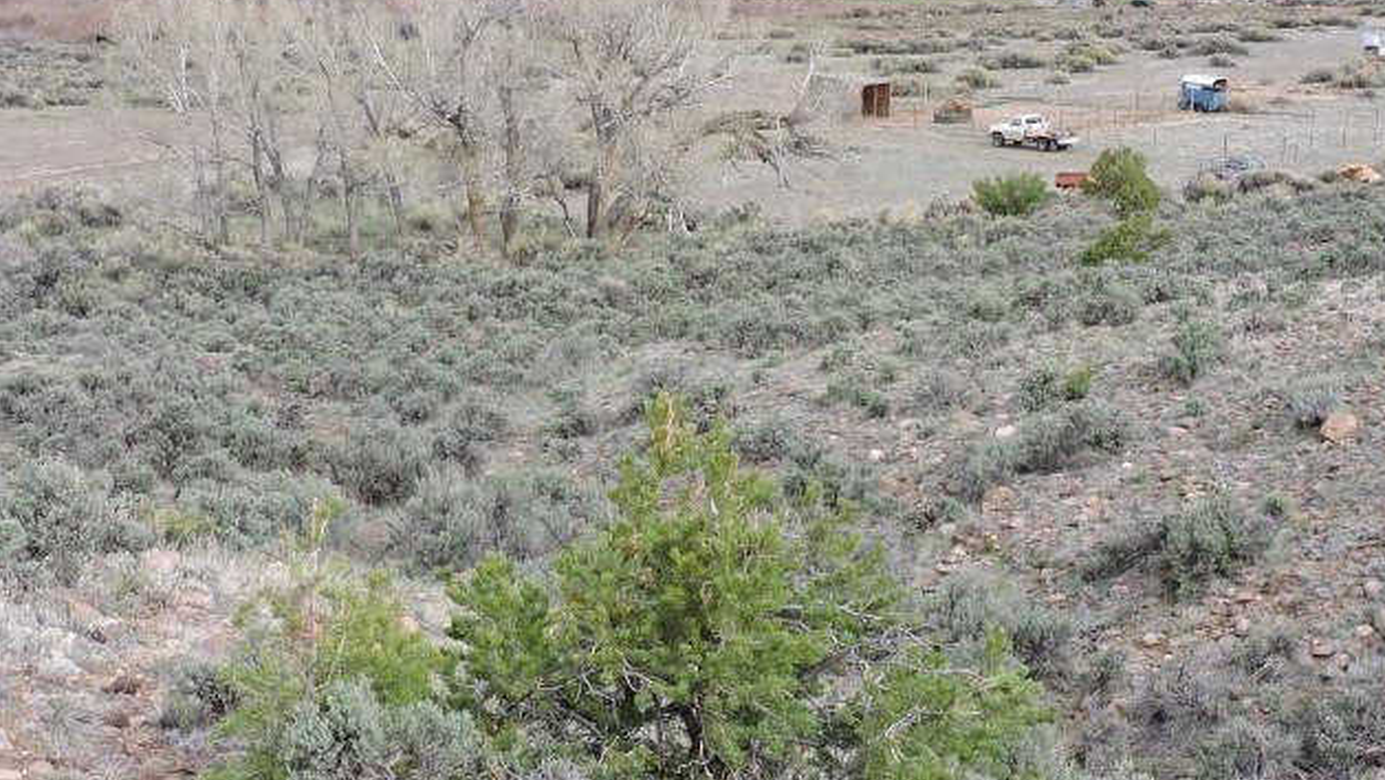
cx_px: 702
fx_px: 2240
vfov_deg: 19.7
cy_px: 286
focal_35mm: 61
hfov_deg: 34.4
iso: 100
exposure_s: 1/320
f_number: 3.7
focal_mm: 9.8
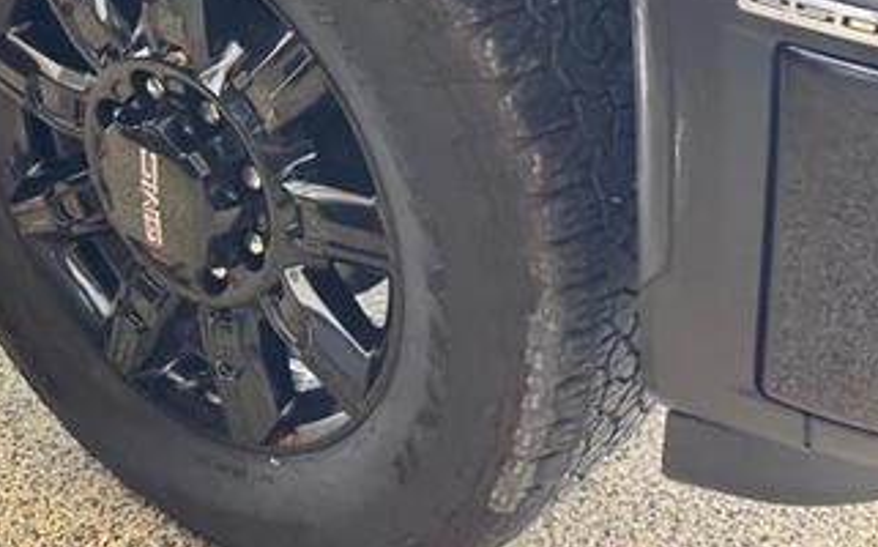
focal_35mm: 80
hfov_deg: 25.6
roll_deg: -2.9
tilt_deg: -33.7
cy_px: 148
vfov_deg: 16.2
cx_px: 243
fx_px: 1913
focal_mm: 6.76
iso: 400
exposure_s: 1/40
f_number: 1.78
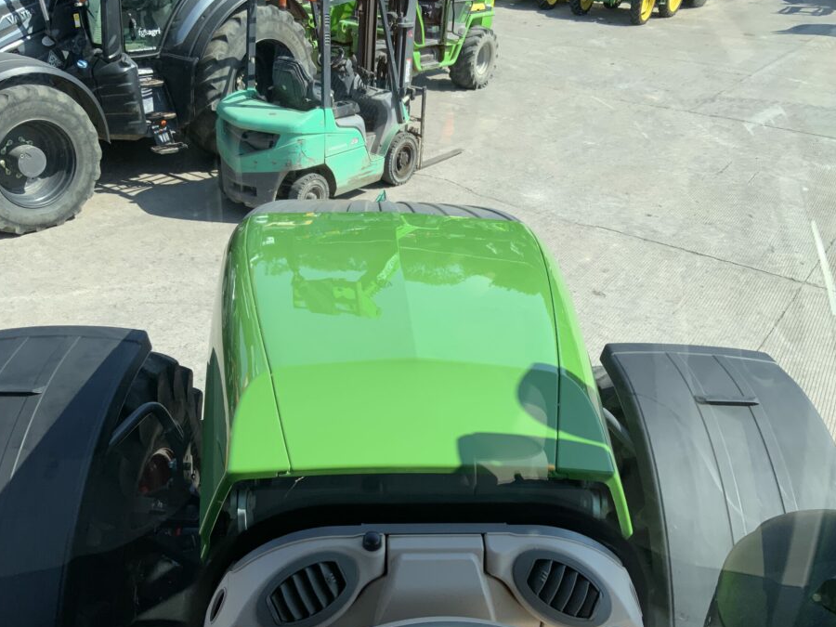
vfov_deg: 42.9
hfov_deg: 55.4
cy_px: 313
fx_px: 797
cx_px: 421
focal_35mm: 33
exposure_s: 1/962
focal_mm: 3
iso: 16
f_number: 1.8
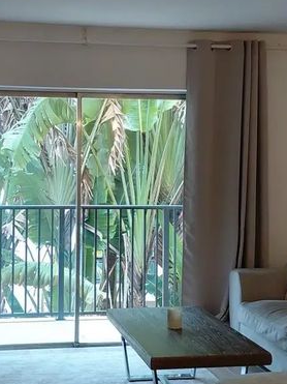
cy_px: 168
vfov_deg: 28.1
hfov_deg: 21.3
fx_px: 763
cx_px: 113
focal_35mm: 69
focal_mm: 4.69
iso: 400
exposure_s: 1/60
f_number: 1.8
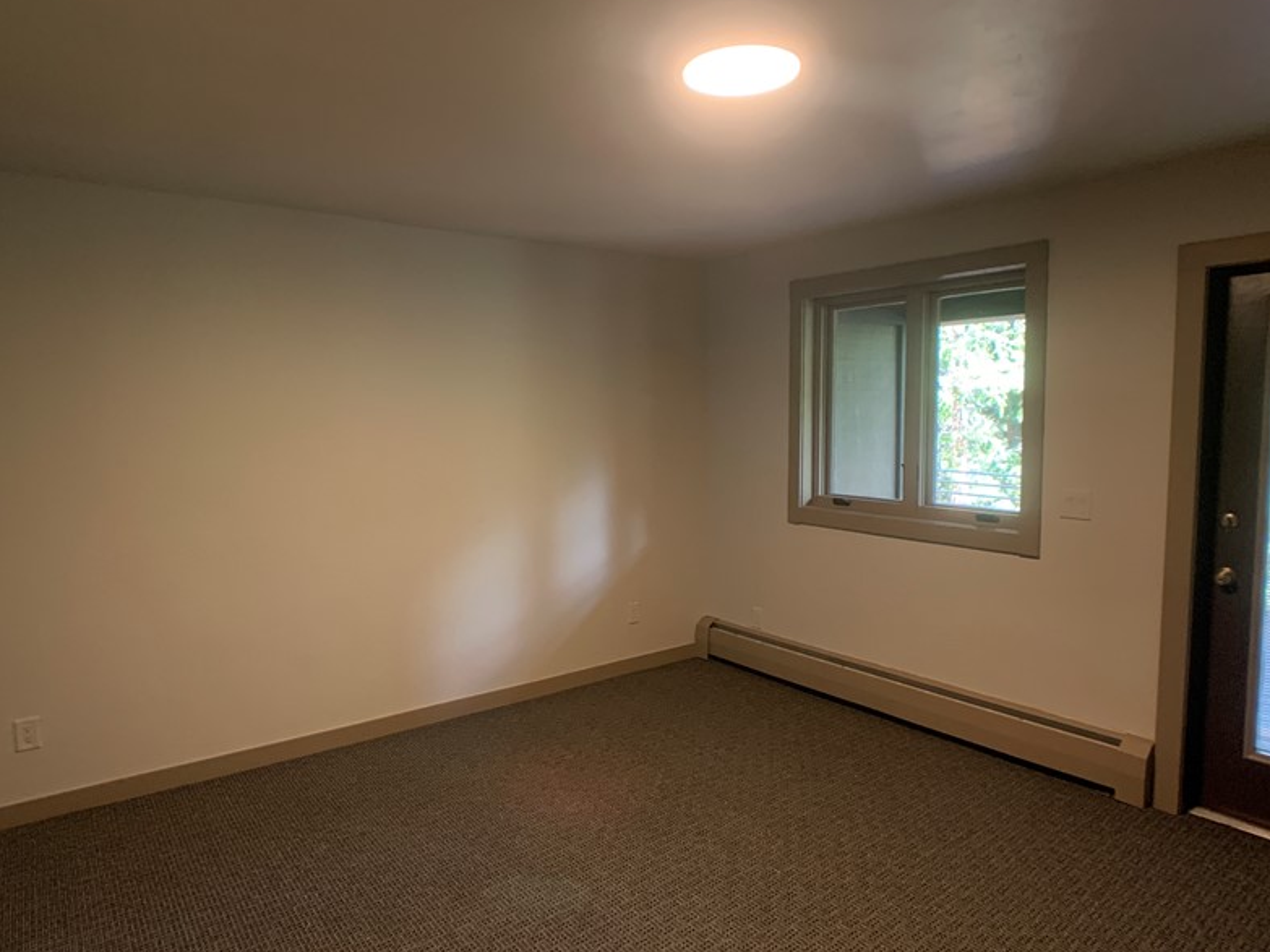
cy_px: 495
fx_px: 1247
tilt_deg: -5.2
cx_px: 621
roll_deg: -1.4
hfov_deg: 54.0
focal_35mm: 34
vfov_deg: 41.8
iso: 125
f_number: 1.8
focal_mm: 4.25
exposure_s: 1/60
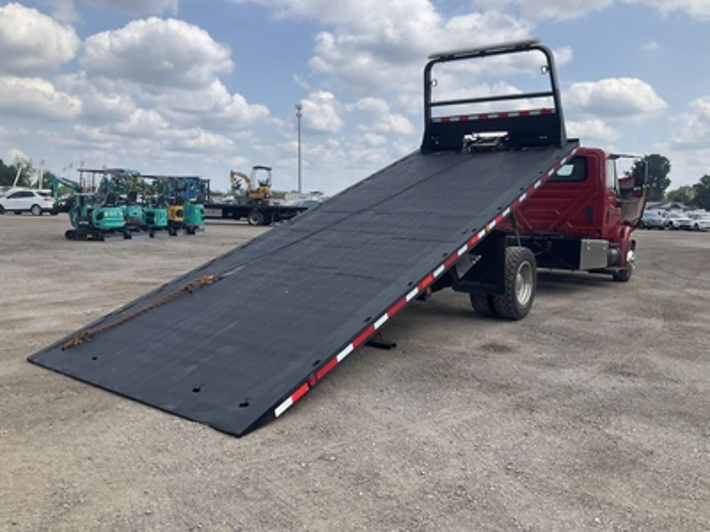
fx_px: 595
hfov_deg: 61.7
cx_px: 355
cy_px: 266
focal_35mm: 29
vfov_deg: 48.2
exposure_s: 1/1626
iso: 25
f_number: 1.8
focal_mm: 3
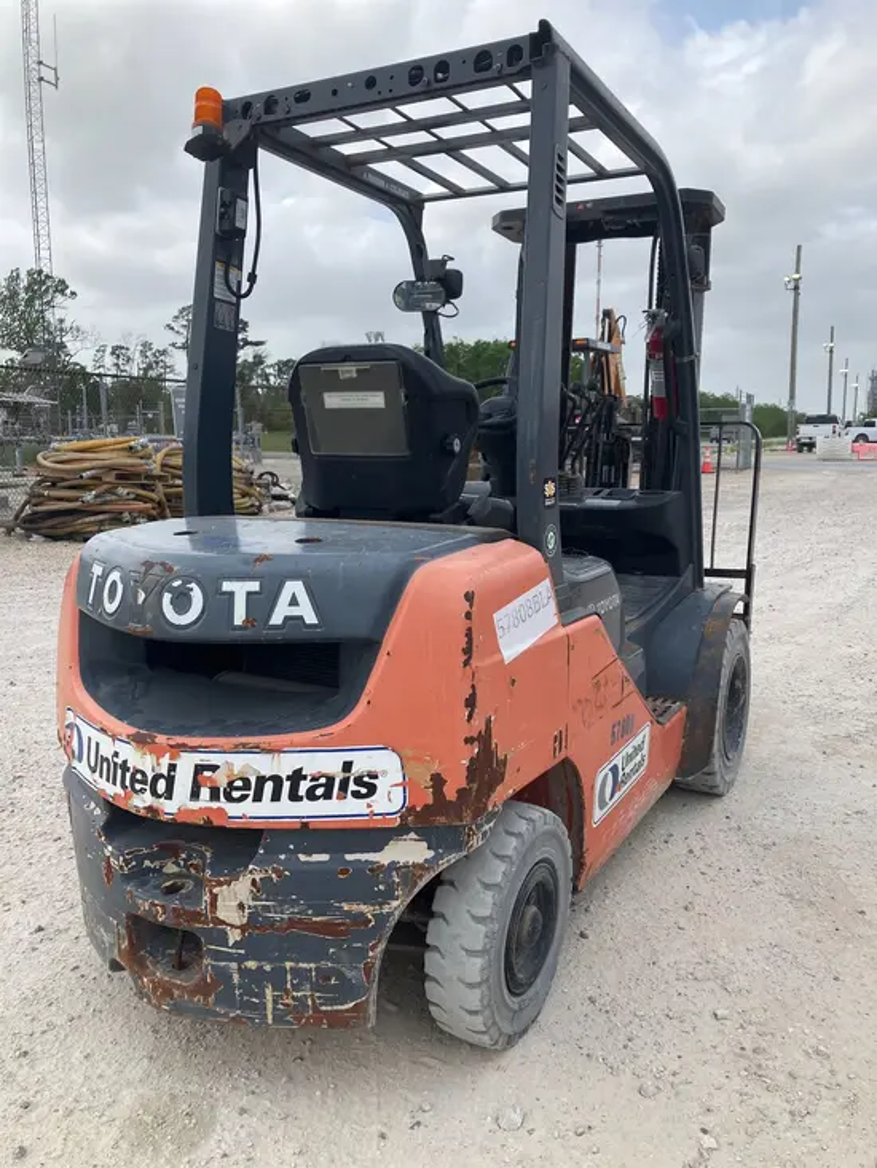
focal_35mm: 28
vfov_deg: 63.4
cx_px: 438
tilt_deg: -7.2
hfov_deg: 49.8
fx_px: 946
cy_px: 584
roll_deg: -0.6
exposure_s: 1/1736
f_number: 1.8
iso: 32
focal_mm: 3.99
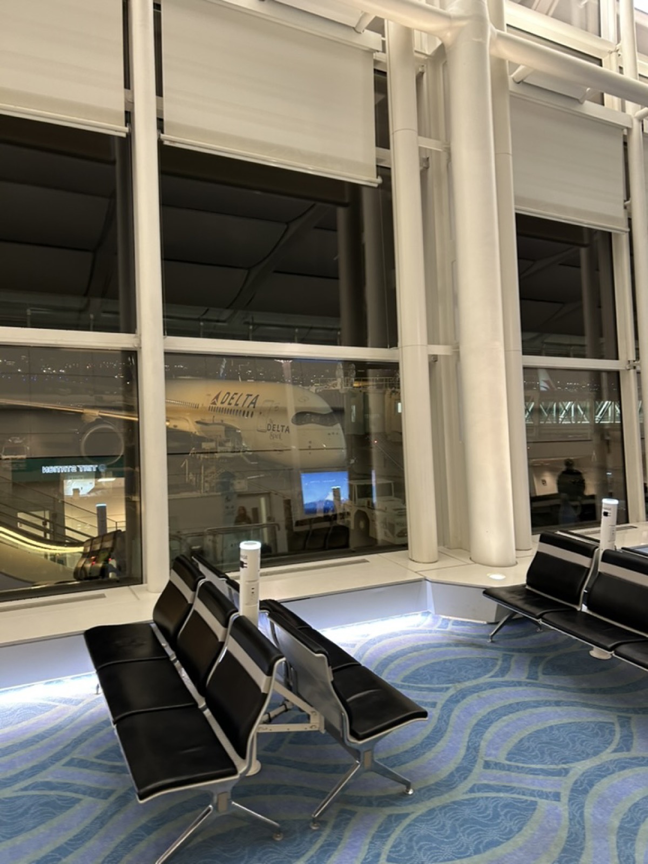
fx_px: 649
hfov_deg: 53.1
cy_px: 432
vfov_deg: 67.3
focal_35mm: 26
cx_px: 324
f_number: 1.5
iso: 160
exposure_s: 1/50
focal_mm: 5.7
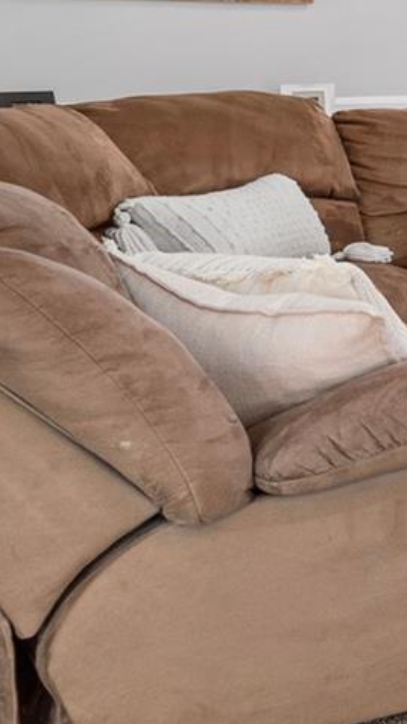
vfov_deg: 31.4
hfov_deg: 9.3
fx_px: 1210
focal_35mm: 63
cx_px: 1456
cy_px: 42
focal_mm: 14
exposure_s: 1/15
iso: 320
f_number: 6.3
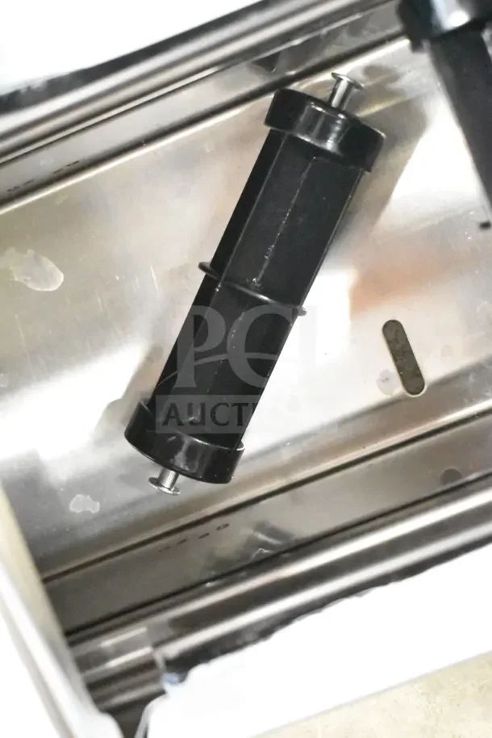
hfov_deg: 25.1
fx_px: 1106
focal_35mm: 54
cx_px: 246
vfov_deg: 36.9
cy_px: 369
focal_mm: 36
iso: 25600
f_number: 4.8
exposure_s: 1/60
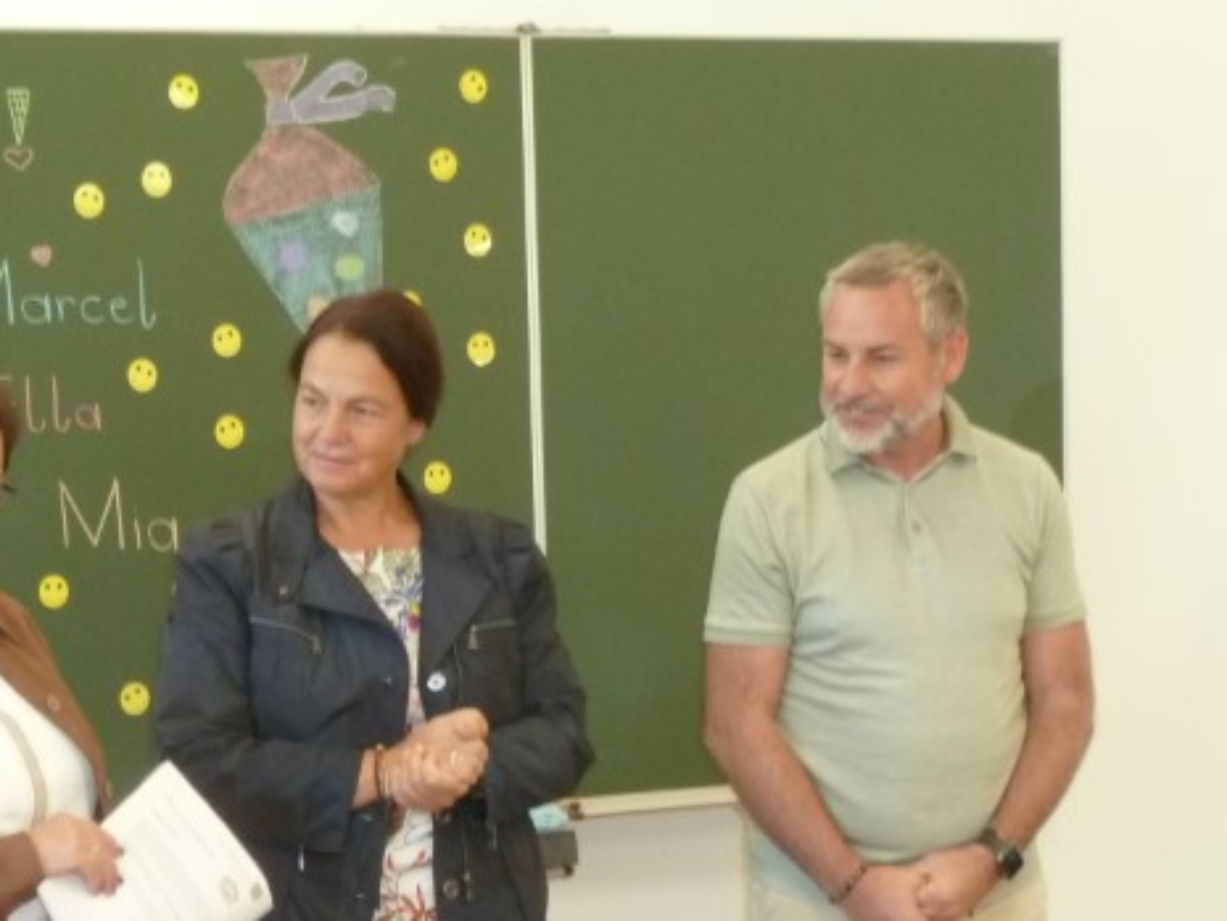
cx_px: 157
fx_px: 3120
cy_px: 823
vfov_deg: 16.6
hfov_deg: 21.8
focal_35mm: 88
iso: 320
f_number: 3.8
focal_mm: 7.9
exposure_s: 1/30
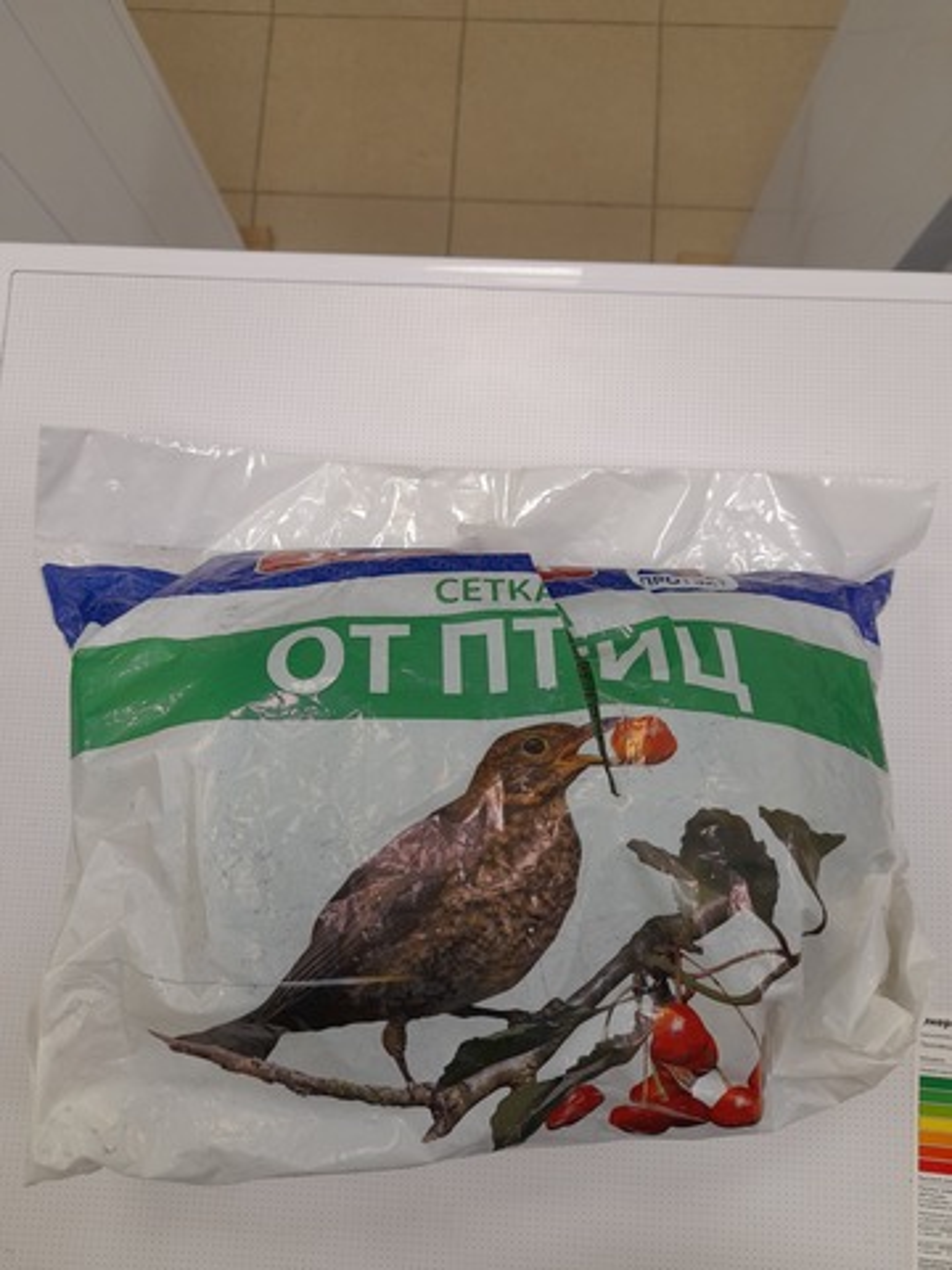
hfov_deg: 54.9
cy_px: 635
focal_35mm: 25
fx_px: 917
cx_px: 476
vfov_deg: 69.4
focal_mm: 4.6
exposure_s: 1/50
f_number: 2
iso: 64
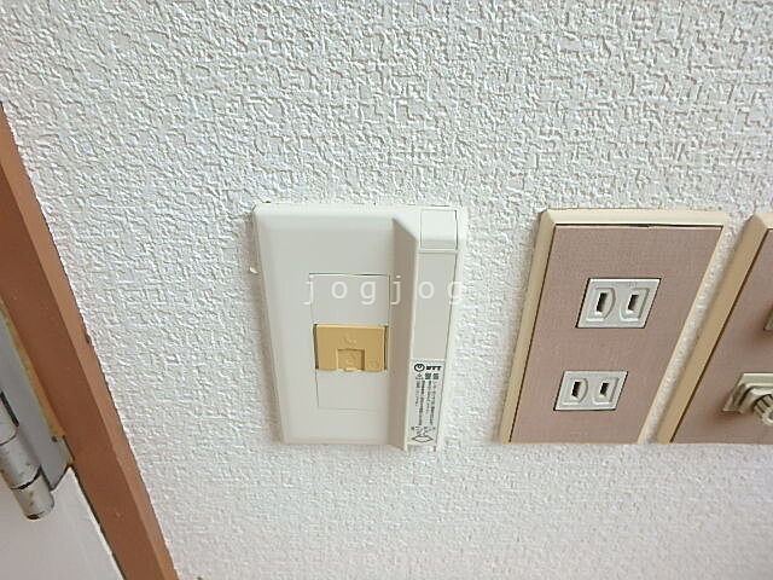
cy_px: 290
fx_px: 469
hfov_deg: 79.0
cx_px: 386
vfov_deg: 63.4
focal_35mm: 21
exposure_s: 1/60
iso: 125
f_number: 3.5
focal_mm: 3.7
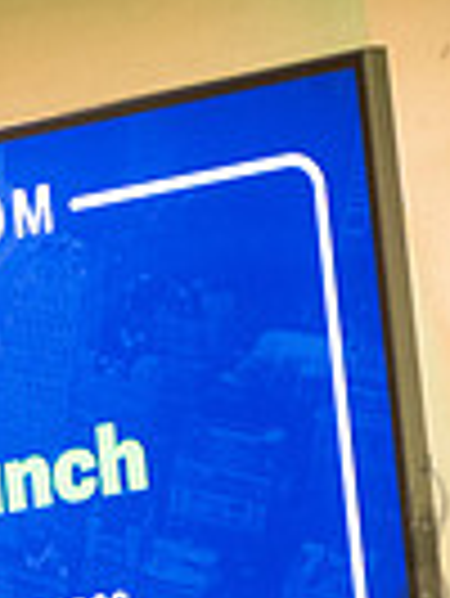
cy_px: 749
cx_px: -158
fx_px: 5815
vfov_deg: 5.9
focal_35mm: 336
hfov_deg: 4.4
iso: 6400
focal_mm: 80
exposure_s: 1/125
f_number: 3.5
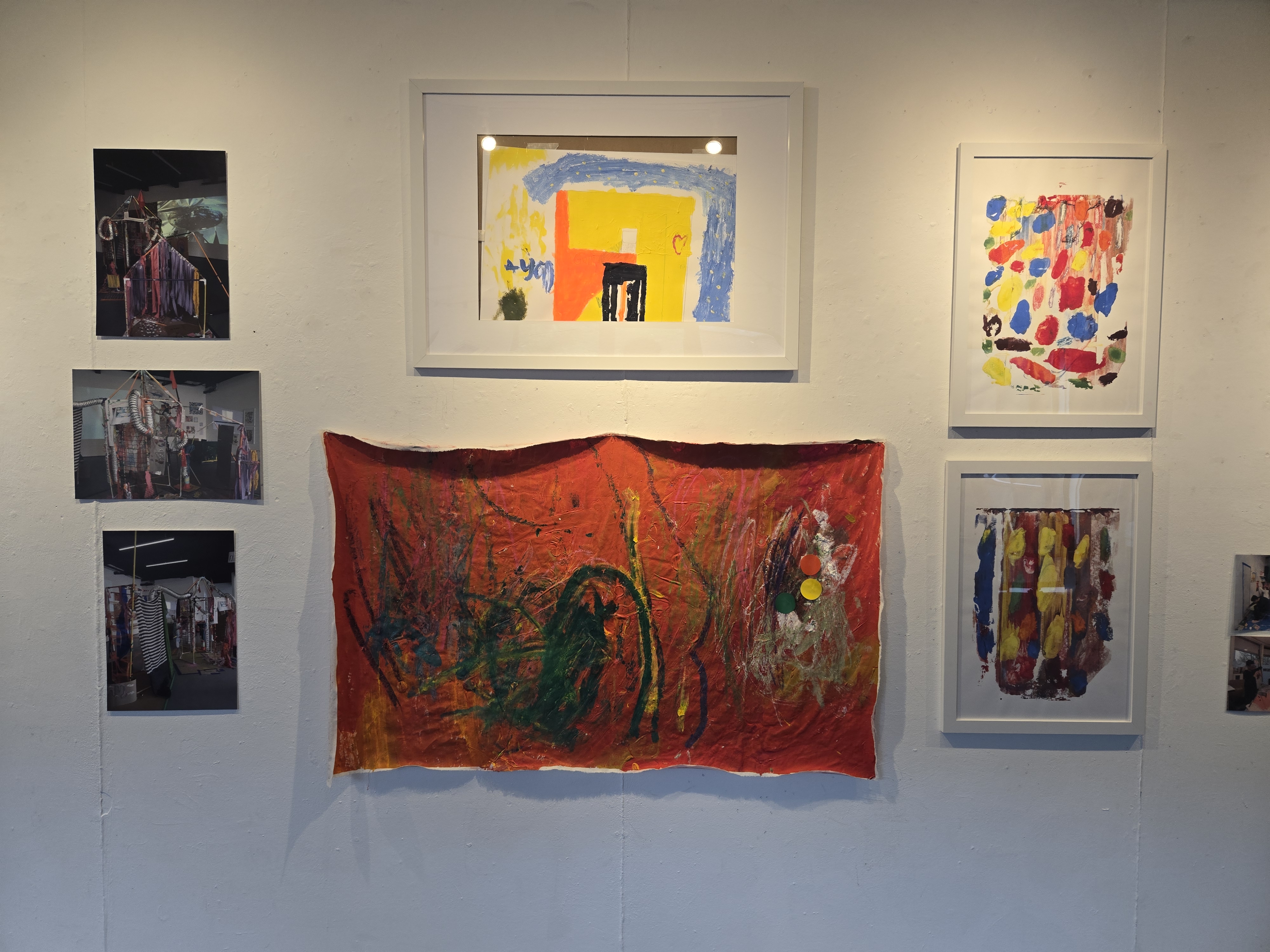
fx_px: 844
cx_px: 635
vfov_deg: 58.9
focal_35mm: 23
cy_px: 476
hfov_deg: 73.9
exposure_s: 1/100
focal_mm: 5.4
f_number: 1.8
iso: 80
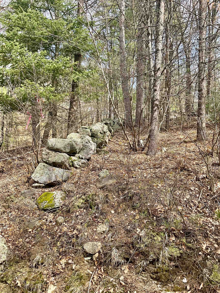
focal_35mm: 29
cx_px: 110
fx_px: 246
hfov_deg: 48.2
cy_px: 146
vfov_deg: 61.7
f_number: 1.8
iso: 16
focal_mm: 3
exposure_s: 1/454
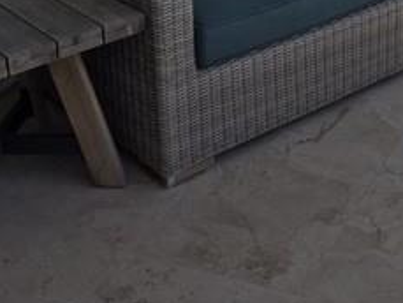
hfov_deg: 23.5
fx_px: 943
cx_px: 363
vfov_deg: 17.1
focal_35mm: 81
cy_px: -97
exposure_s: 1/1789
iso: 25
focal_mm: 4.15
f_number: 2.2
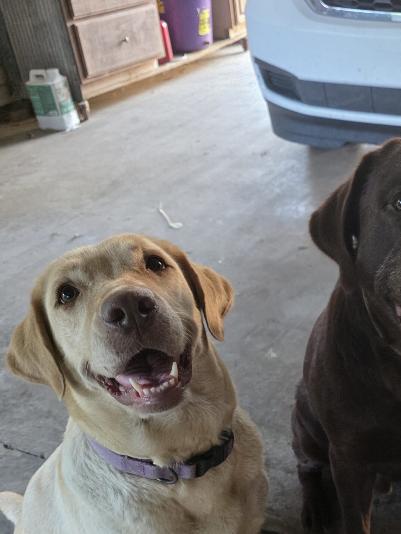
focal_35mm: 41
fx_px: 633
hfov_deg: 34.4
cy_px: 399
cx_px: 299
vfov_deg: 44.3
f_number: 1.7
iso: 640
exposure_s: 1/120
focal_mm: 6.3
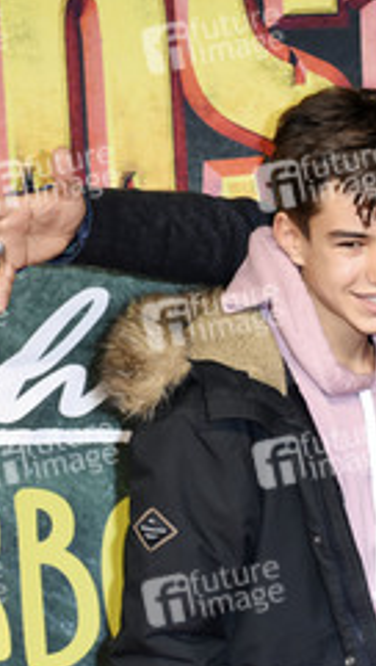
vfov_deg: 12.2
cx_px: 527
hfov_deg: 6.8
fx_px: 3112
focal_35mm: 176
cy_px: 387
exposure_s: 1/160
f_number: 6.3
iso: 1000
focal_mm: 60
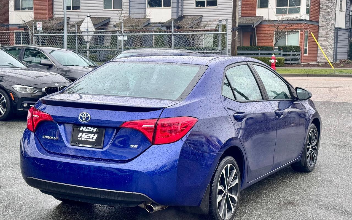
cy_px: 120
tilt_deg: -5.5
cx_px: 176
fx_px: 489
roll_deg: -0.2
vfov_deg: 25.3
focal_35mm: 51
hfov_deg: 39.6
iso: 50
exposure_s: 1/147
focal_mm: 6.76
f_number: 1.78
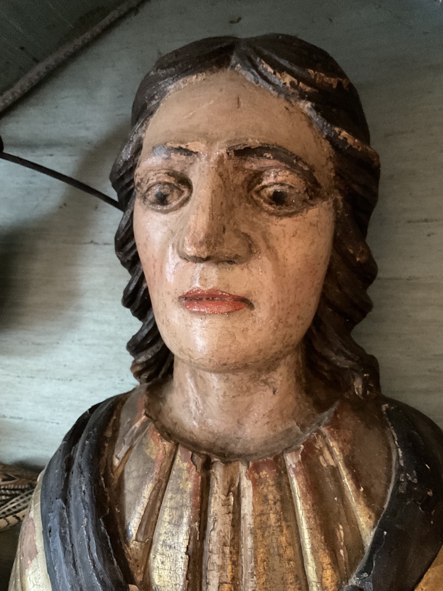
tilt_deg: +2.9
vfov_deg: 61.7
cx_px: 222
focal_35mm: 29
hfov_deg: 48.2
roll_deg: -2.9
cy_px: 296
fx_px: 495
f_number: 1.8
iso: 500
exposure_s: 1/17
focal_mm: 3
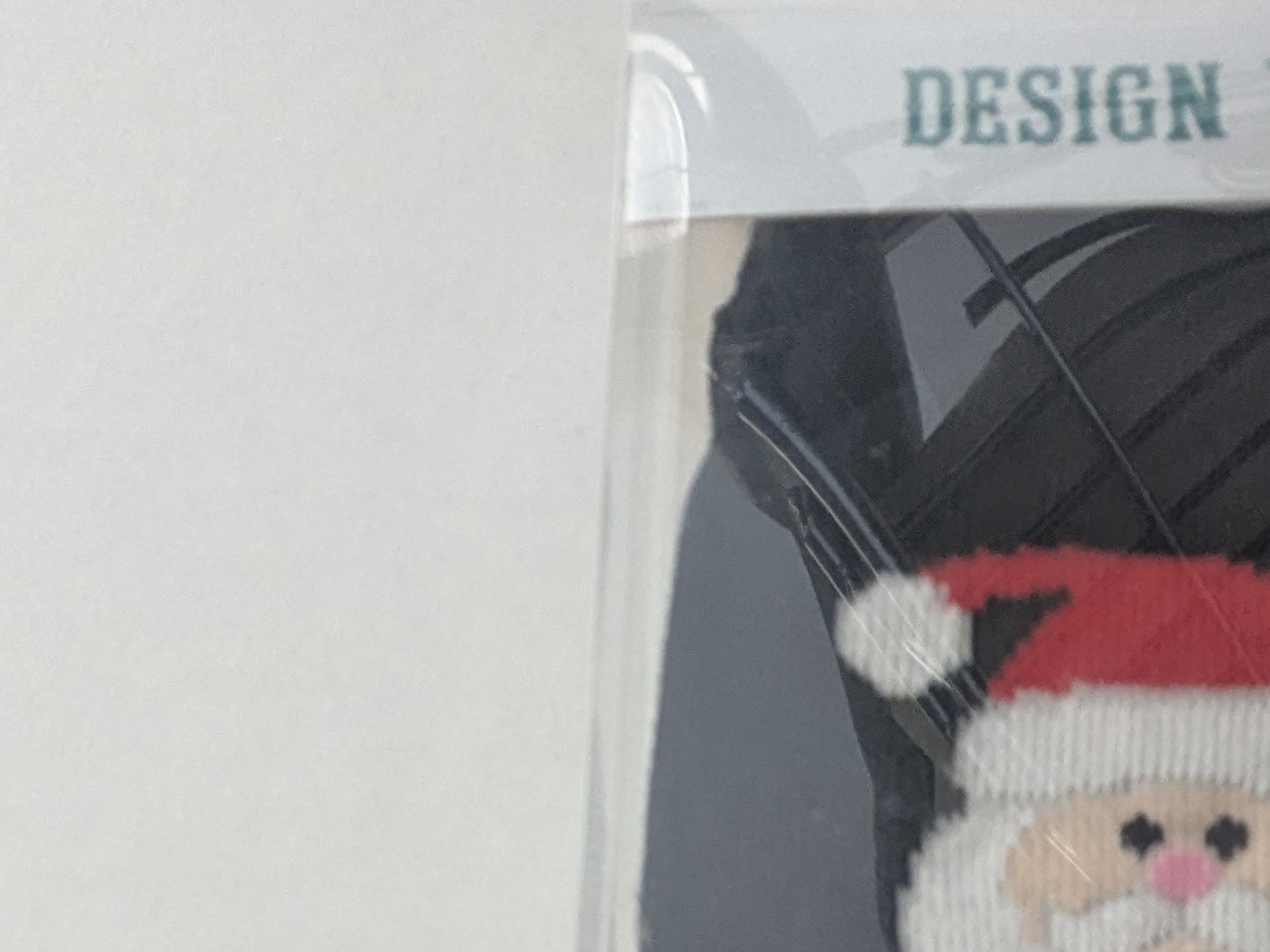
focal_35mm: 51
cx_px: 1184
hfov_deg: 35.0
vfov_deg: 22.6
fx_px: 1871
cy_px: 1478
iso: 202
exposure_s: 1/40
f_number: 2.2
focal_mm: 2.35
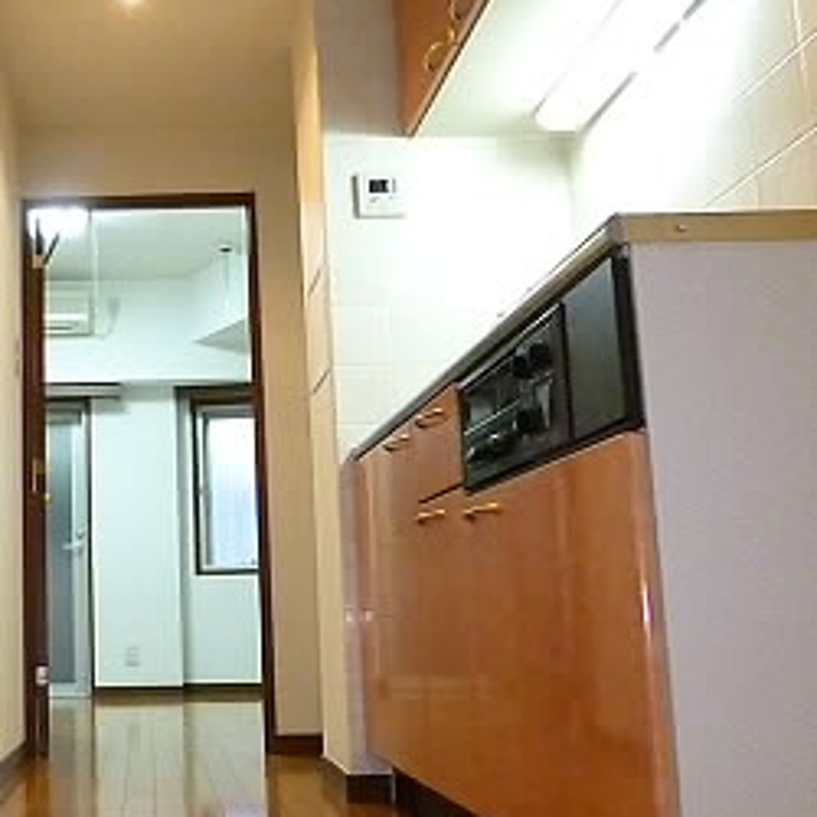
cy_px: 469
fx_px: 1015
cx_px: 127
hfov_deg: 41.4
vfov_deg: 43.7
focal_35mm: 38
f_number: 3.1
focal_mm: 4.5
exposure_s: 1/60
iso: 1600
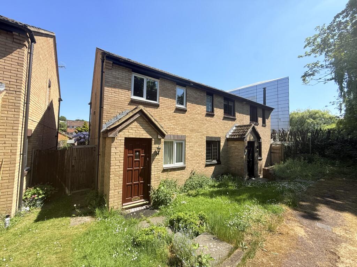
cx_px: 178
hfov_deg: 102.1
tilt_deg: +3.3
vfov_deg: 85.7
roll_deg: -1.2
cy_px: 134
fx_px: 144
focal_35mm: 14
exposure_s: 1/1017
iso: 50
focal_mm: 2.22
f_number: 2.2
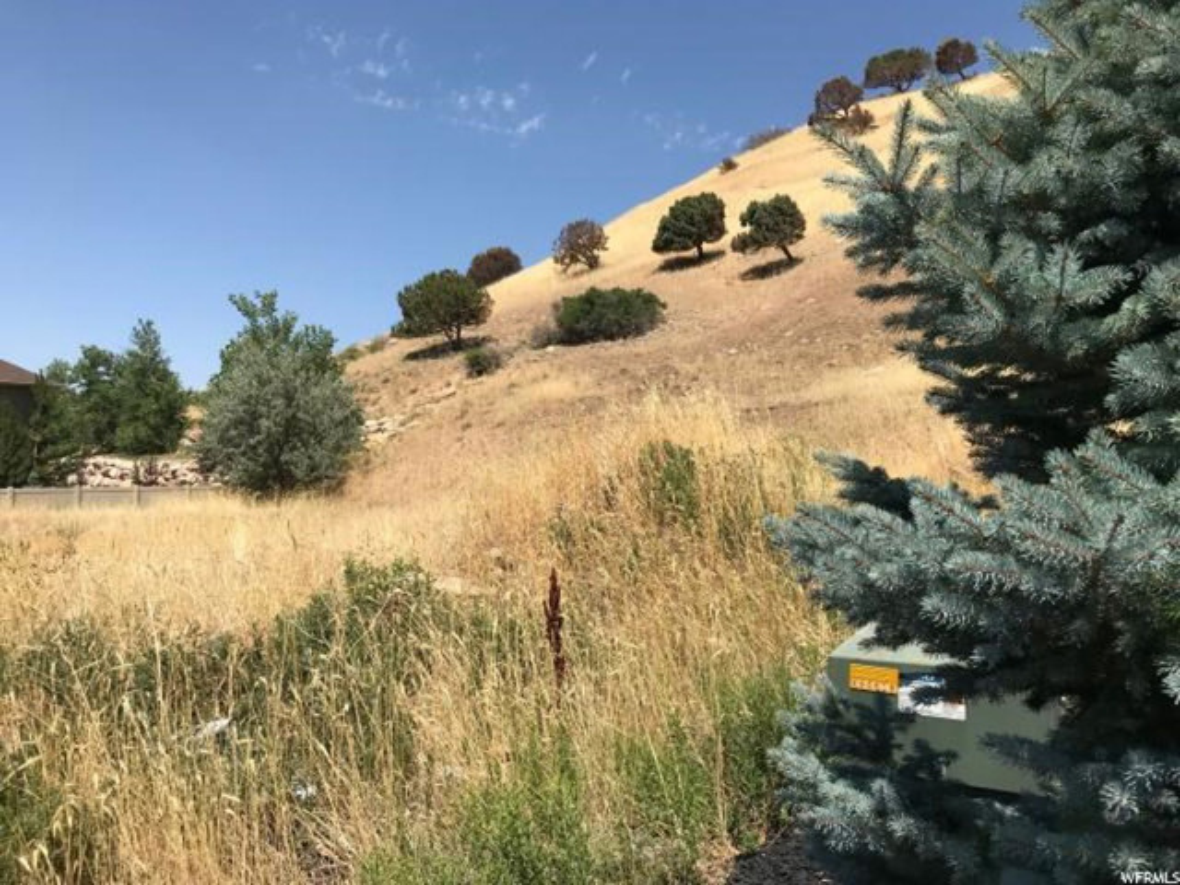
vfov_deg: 49.7
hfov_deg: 63.4
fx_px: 954
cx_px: 590
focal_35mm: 28
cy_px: 442
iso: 20
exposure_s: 1/2740
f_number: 1.8
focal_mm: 3.99
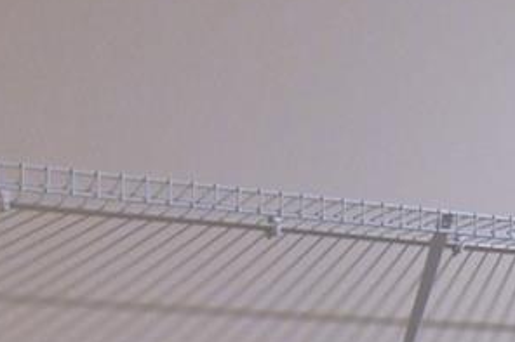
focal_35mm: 81
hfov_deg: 21.0
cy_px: 401
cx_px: 785
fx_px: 1158
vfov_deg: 16.2
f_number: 4.5
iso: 400
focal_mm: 10
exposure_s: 1/40
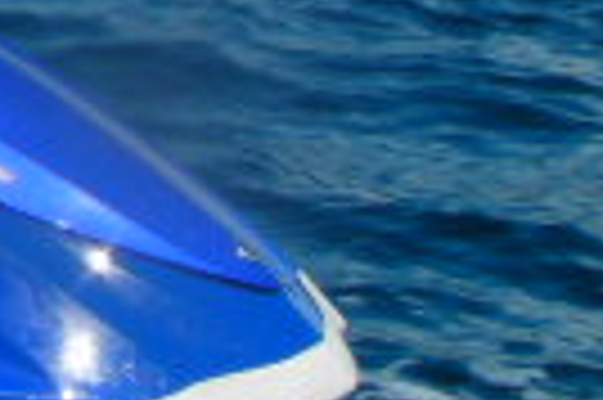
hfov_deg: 10.4
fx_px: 3162
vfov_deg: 7.1
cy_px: -328
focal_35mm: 189
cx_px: -369
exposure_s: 1/420
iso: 50
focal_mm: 6.3
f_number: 4.5
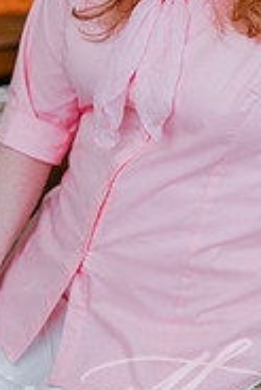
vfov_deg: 16.5
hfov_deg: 11.2
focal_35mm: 122
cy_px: 11
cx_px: 189
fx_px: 1324
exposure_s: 1/40
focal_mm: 50
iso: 100
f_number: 2.8
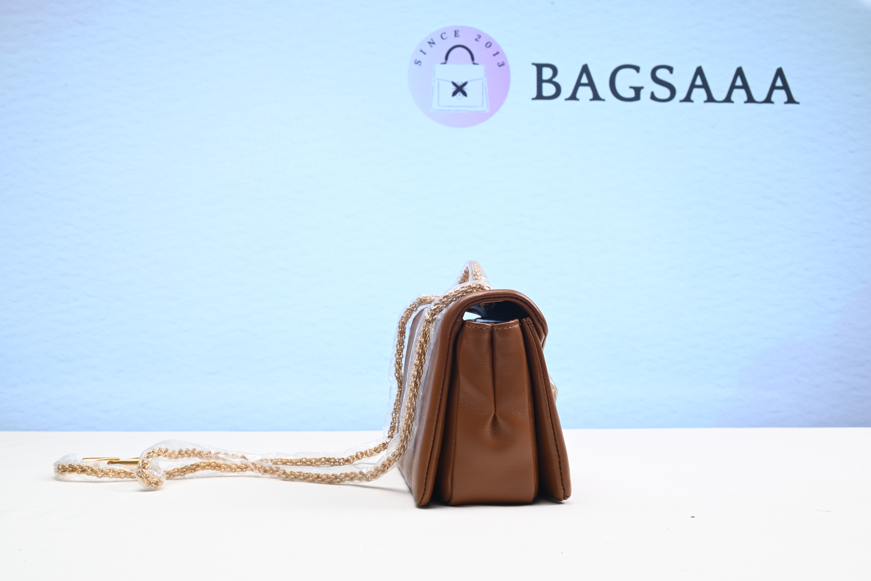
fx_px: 944
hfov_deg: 49.5
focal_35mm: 39
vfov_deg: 34.2
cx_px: 436
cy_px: 290
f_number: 16
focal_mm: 39
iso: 100
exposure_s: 1/2
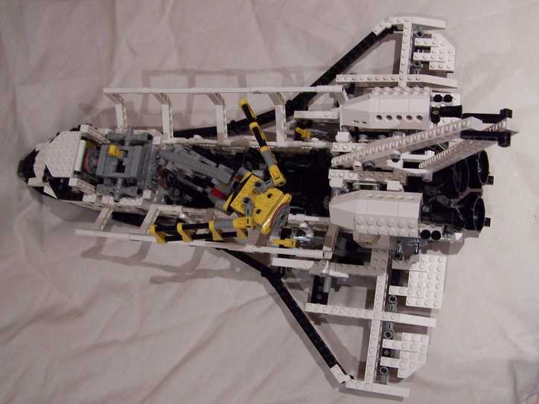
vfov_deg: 34.3
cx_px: 268
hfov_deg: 44.8
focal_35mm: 42
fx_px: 654
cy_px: 197
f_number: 2.8
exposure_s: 1/8
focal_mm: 6.3
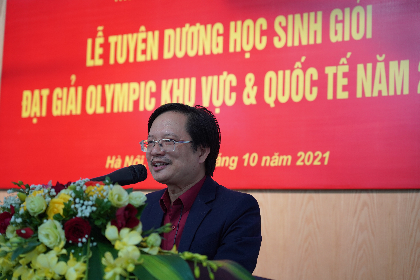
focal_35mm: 79
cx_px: 210
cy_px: 140
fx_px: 922
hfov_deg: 25.7
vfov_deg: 17.3
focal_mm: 79
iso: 1250
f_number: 4
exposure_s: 1/160
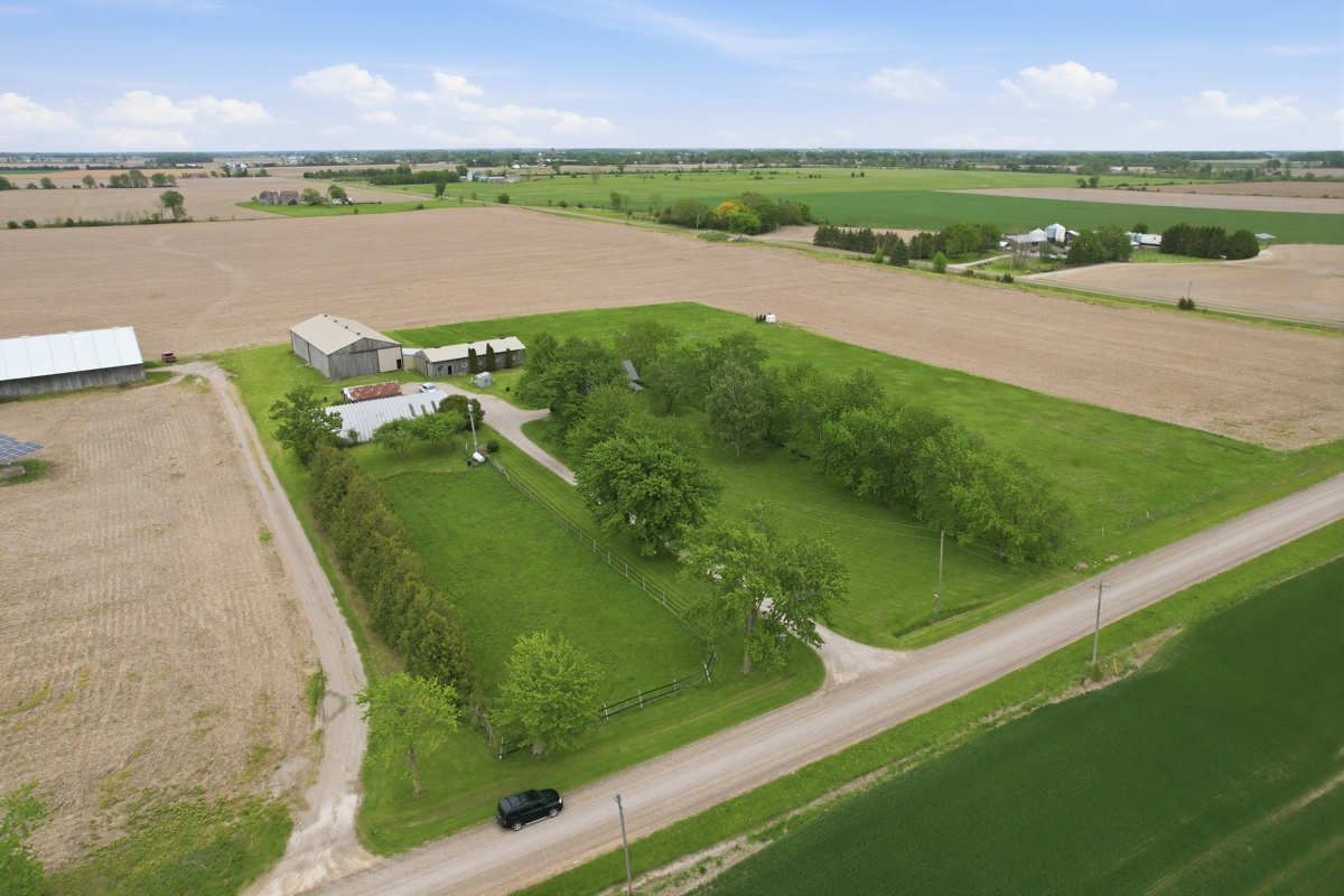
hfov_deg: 78.6
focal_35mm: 22
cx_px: 672
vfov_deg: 57.2
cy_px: 448
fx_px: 821
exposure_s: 1/1500
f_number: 2.8
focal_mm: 8.4
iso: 130
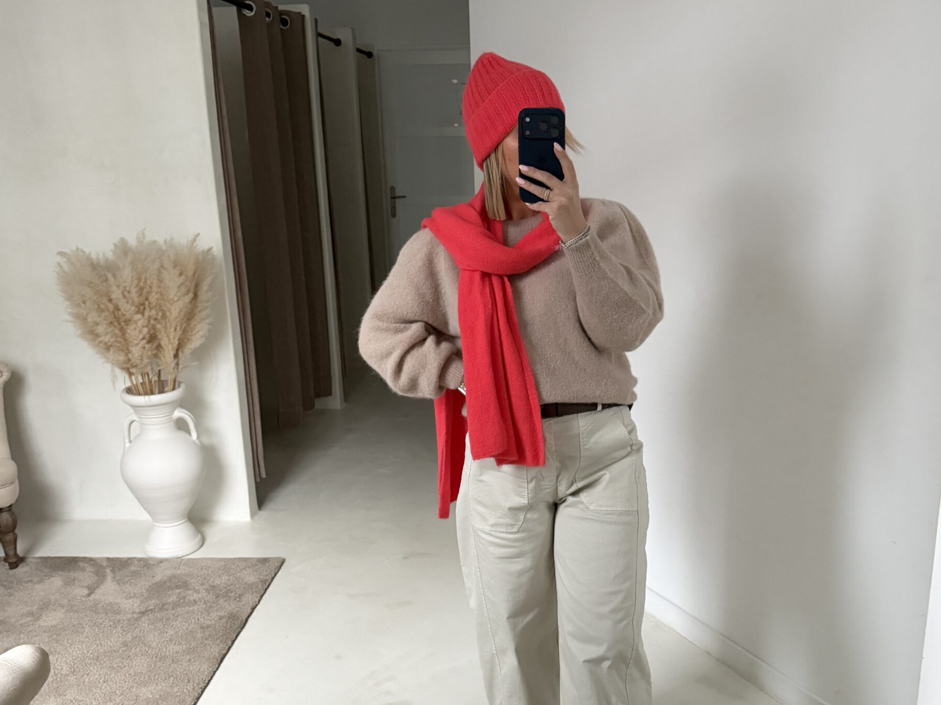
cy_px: 404
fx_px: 924
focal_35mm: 34
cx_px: 485
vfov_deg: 41.7
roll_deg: +1.5
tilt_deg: -15.9
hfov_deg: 54.0
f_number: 1.78
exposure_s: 1/60
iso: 640
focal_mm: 6.76
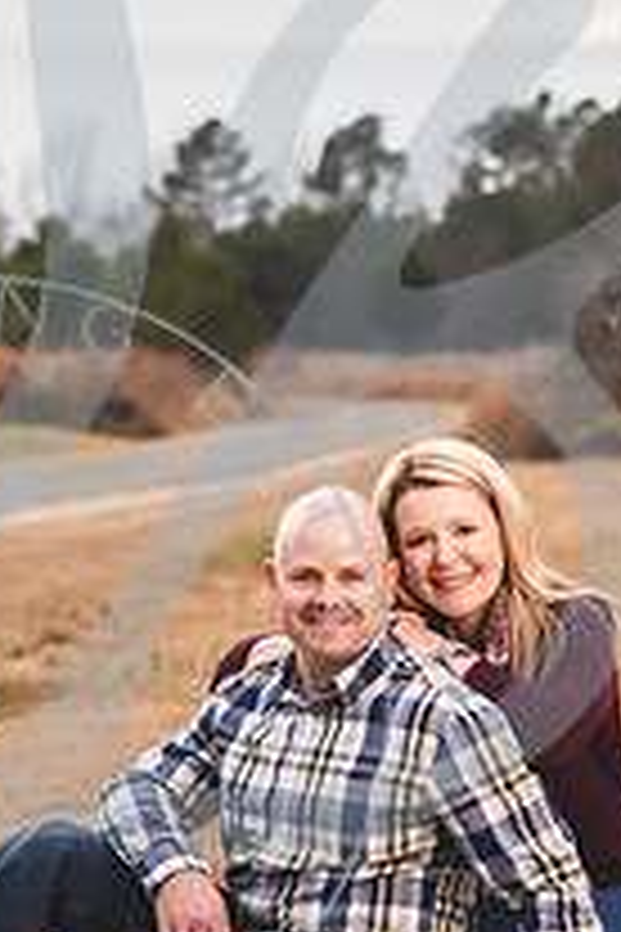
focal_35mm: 185
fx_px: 4787
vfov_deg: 11.1
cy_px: 351
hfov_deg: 7.4
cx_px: 176
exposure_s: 1/800
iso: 500
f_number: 4
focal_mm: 85
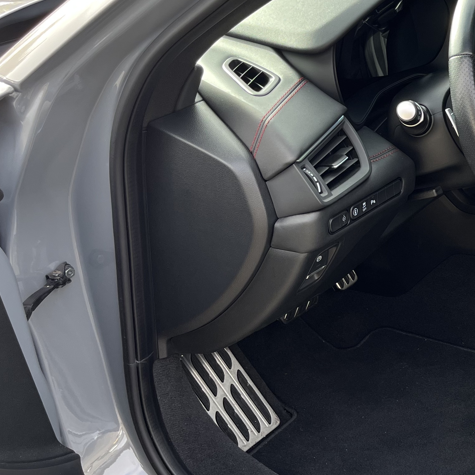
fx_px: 947
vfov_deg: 28.2
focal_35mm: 61
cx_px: 564
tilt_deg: -24.9
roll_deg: +0.7
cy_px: 225
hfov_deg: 25.4
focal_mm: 5.1
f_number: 1.6
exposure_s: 1/164
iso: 40
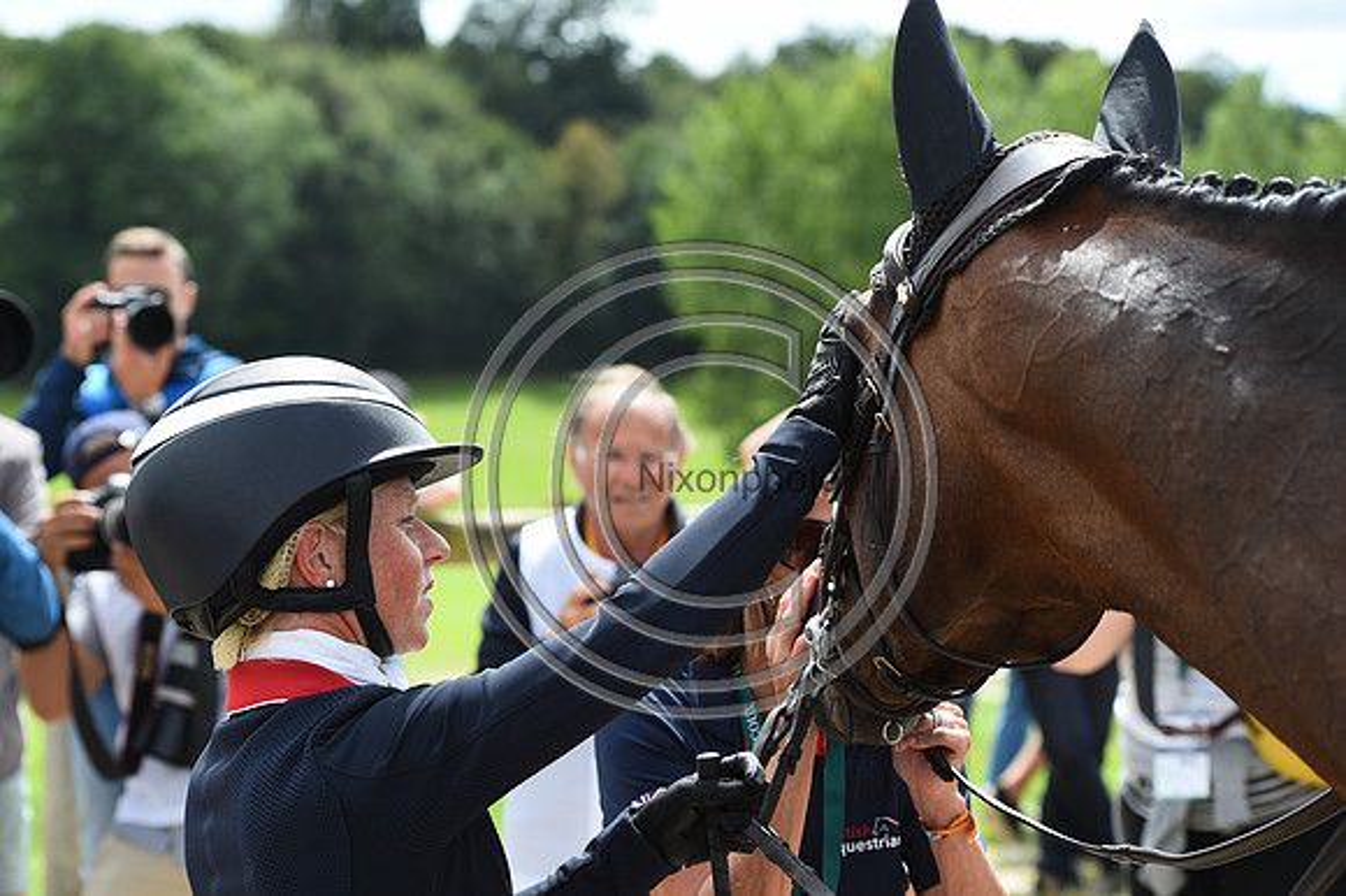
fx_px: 3213
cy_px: 448
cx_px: 673
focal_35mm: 86
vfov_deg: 15.9
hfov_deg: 23.7
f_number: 5
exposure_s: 1/1000
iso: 250
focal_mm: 86
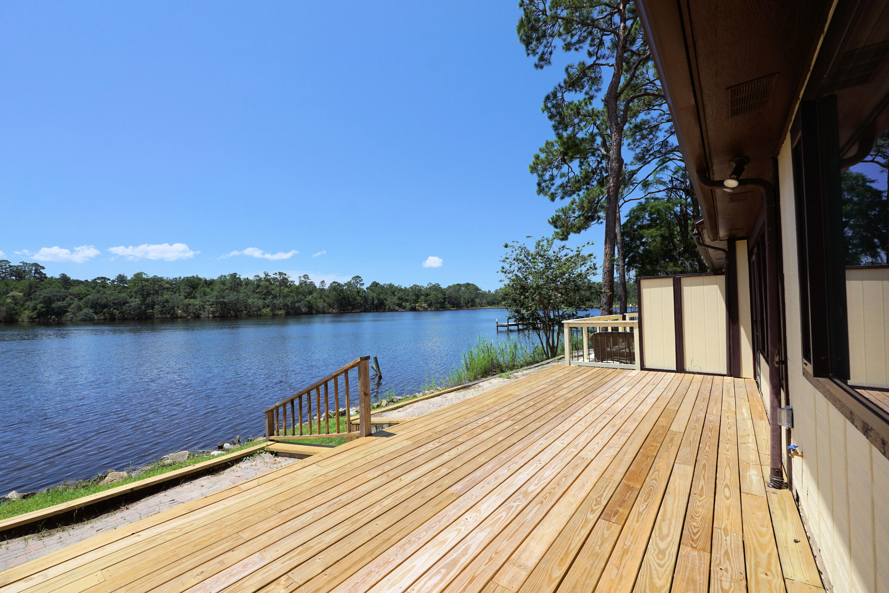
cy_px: 296
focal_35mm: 15
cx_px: 444
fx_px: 370
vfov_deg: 77.3
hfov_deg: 100.4
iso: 100
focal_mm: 10
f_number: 8
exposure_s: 1/500
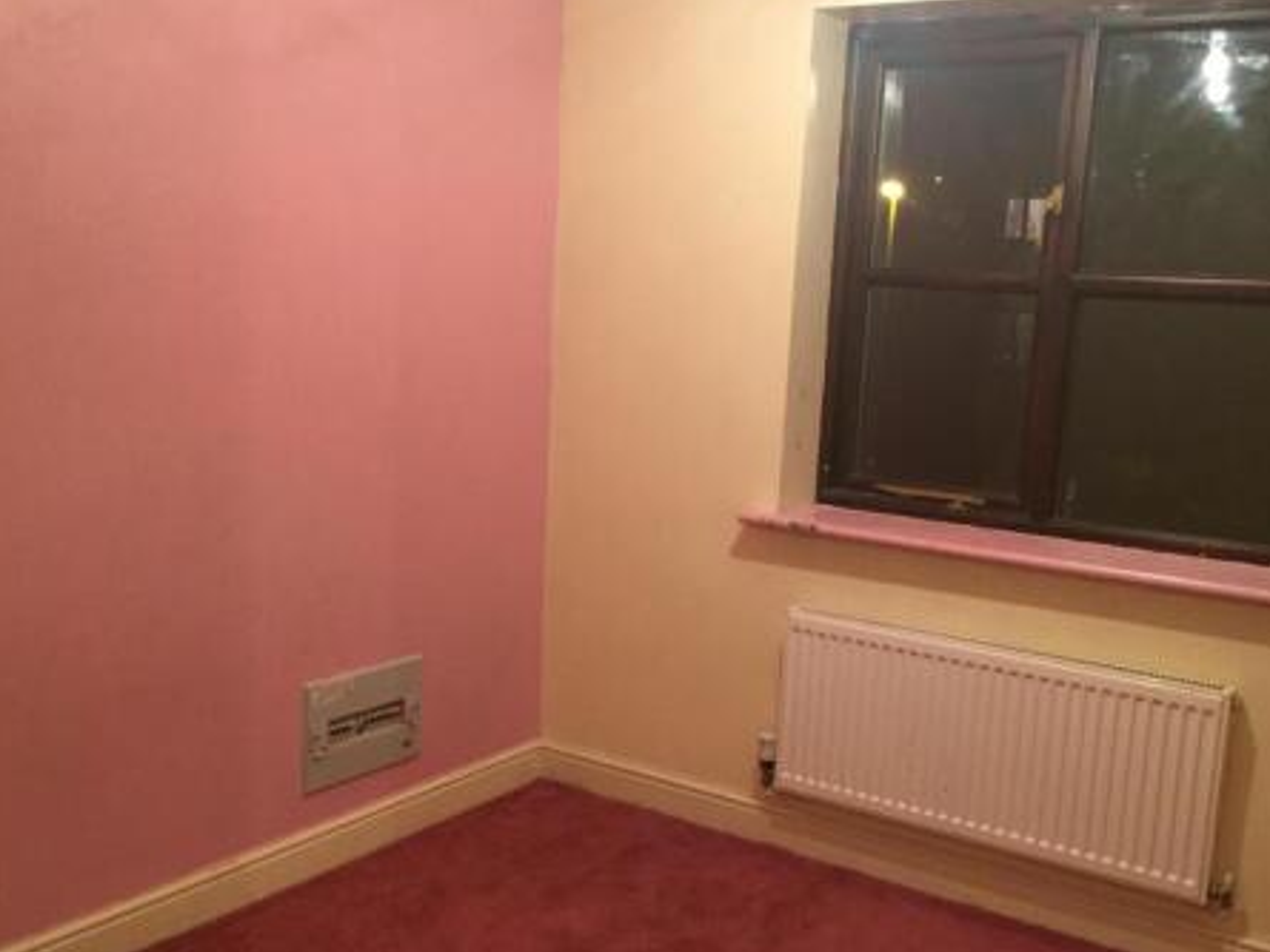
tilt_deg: -10.3
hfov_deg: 49.0
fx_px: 1395
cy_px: 549
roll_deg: -2.7
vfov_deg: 37.7
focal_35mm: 38
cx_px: 661
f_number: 2.2
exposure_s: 1/20
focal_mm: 4.15
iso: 250
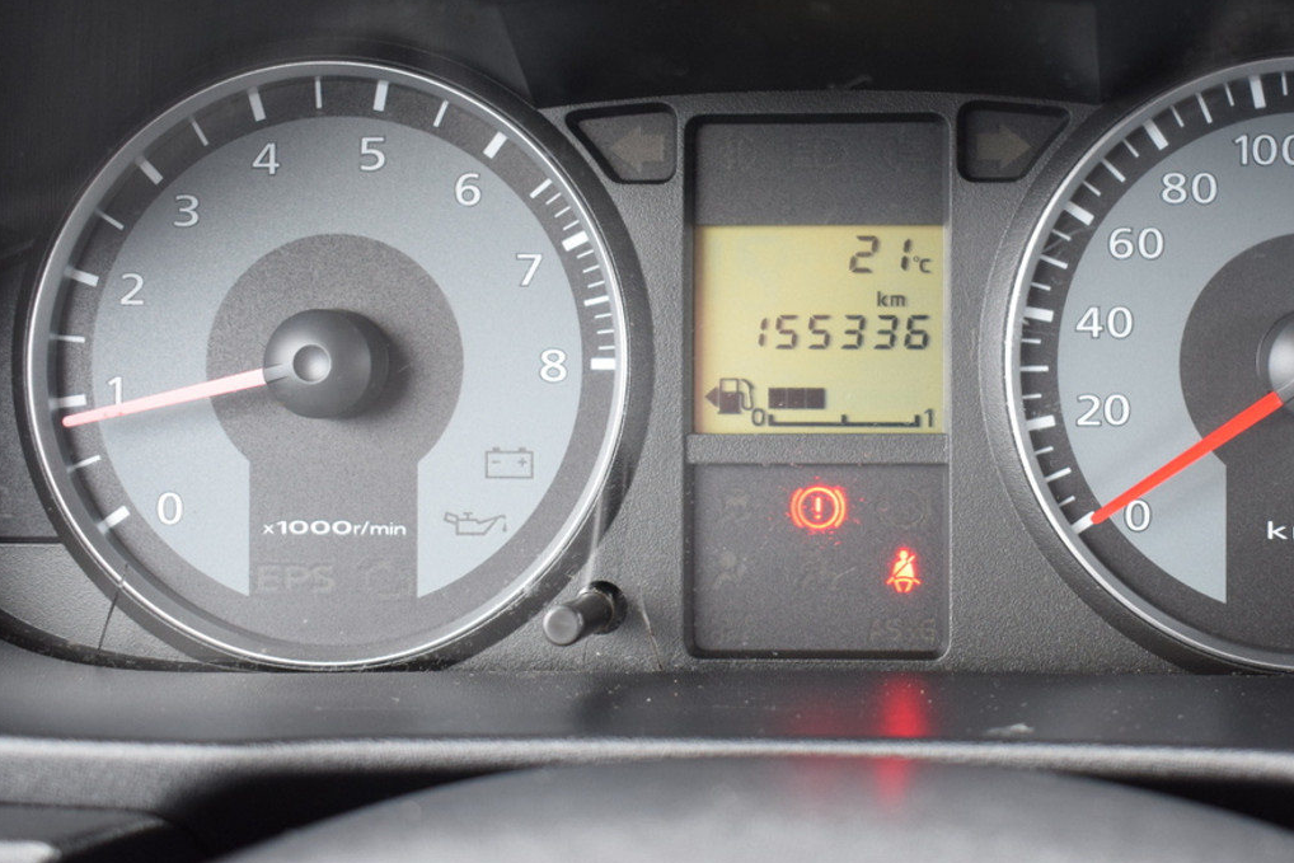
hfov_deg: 35.6
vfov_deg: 24.3
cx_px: 831
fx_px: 2002
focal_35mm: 56
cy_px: 344
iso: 900
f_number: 4
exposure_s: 1/60
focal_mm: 27
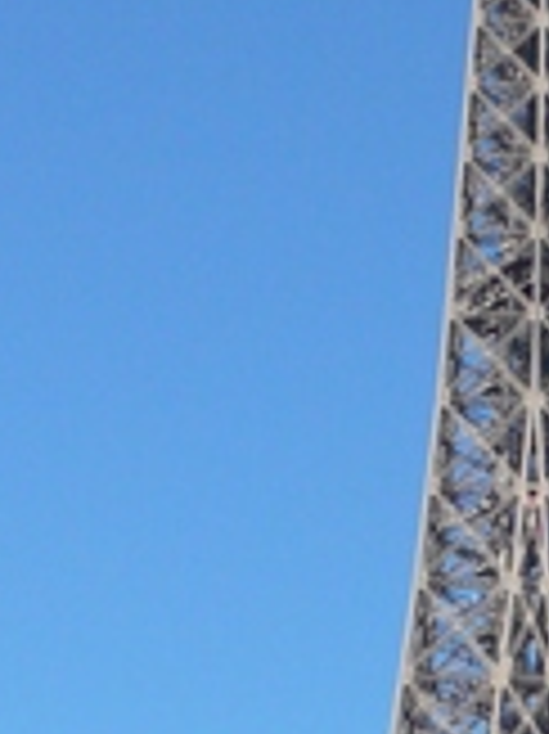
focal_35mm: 167
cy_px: 1274
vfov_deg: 11.1
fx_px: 3536
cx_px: 562
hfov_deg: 8.8
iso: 100
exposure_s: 1/160
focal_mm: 5.4
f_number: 9
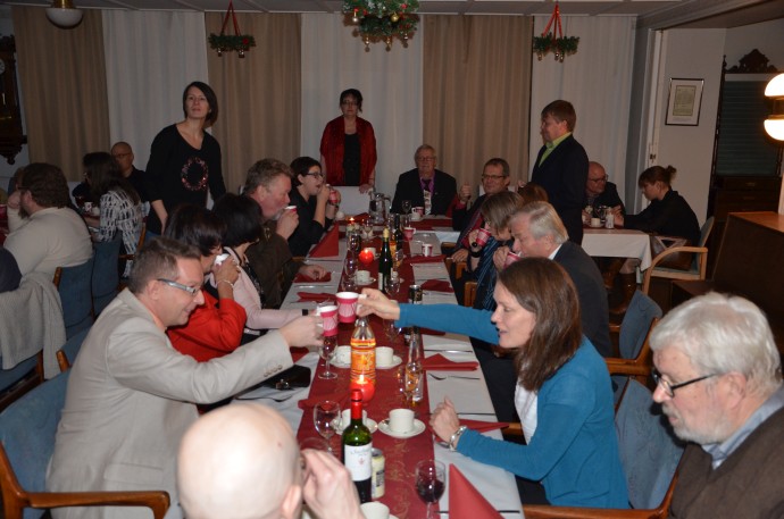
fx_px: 815
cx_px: 392
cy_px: 260
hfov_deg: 51.4
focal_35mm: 38
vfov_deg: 35.3
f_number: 4
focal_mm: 25
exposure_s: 1/60
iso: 800
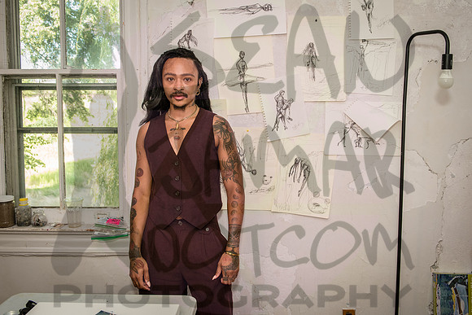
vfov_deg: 38.8
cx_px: 249
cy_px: 136
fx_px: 446
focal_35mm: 34
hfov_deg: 55.7
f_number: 4.5
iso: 1250
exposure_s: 1/200
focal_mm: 29
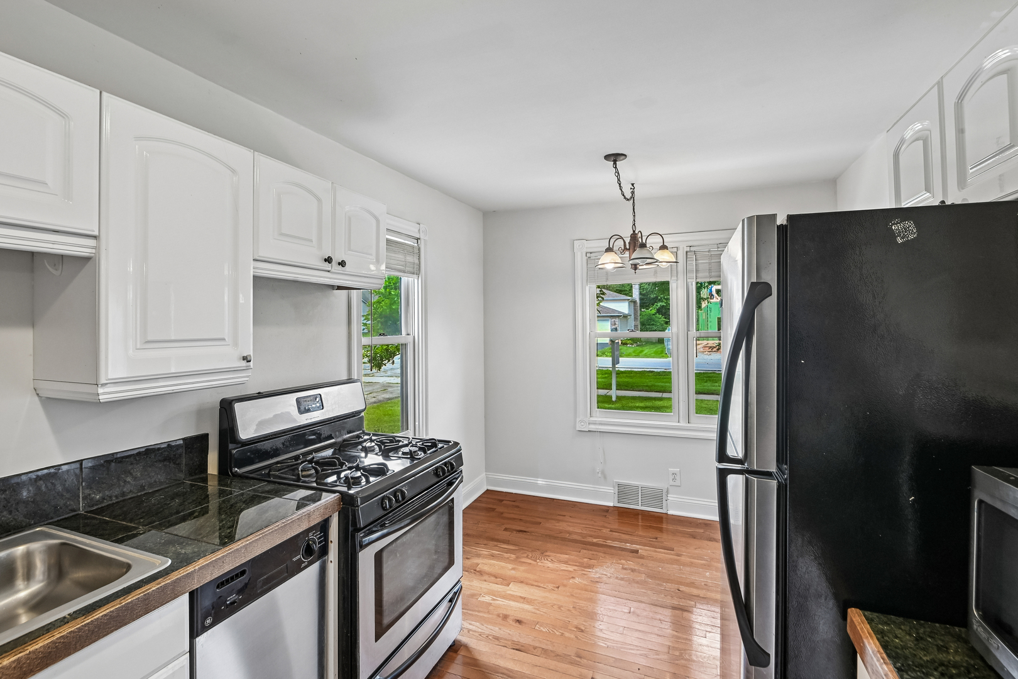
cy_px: 340
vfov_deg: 73.7
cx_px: 509
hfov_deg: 96.7
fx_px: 452
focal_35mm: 16
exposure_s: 1/6
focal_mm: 16
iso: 400
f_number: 13
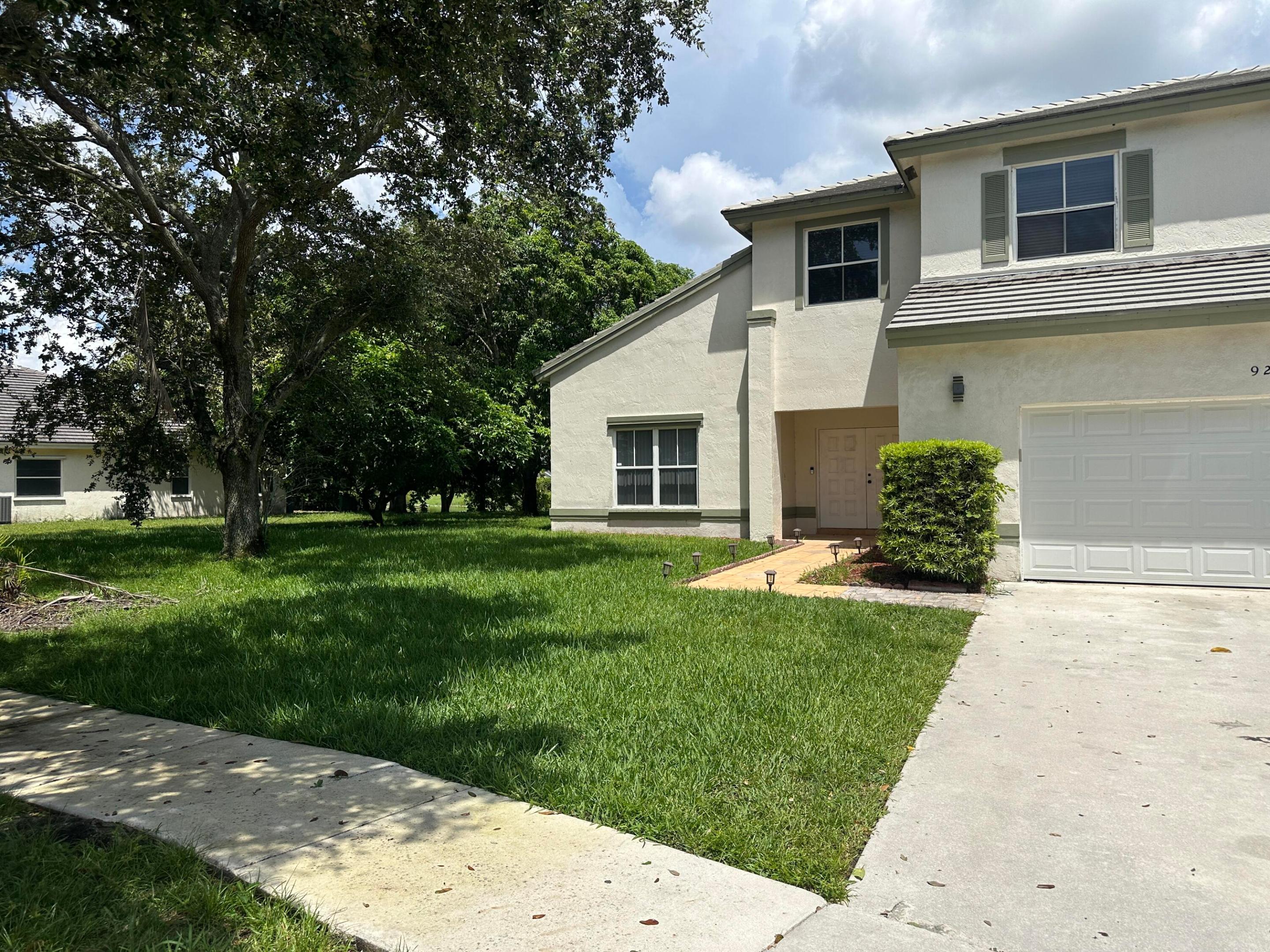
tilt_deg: +0.4
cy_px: 476
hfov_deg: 71.6
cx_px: 635
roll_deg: +0.2
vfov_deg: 56.8
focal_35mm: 24
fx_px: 881
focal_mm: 6.86
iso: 80
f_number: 1.78
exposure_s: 1/6211
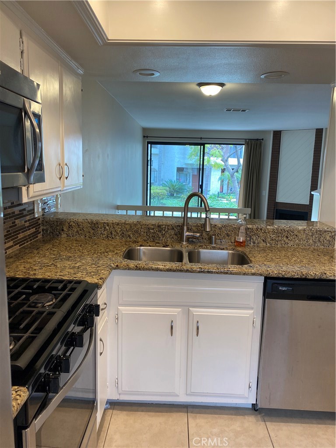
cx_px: 168
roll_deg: -1.3
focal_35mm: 26
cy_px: 224
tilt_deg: -5.7
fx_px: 336
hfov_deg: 53.1
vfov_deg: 67.3
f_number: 1.8
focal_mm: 4.25
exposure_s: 1/120
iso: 125
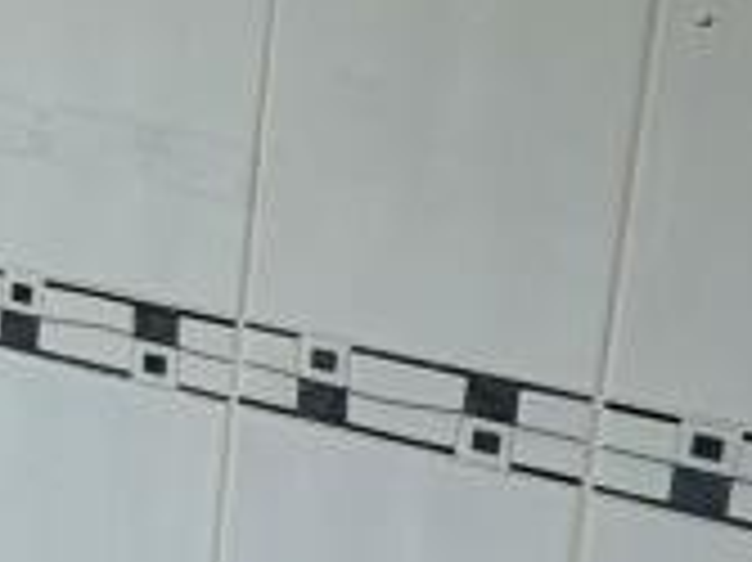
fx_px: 1867
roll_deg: +0.5
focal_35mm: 86
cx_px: -729
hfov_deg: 17.1
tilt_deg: -11.3
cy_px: -13
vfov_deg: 16.7
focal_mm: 2.22
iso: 64
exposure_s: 1/467
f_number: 2.2
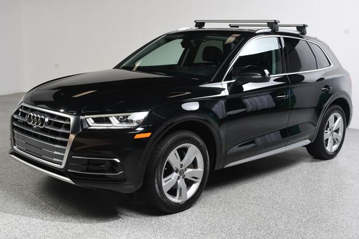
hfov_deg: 43.6
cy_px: 120
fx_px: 448
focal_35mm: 45
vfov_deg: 29.8
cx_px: 180
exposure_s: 1/160
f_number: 9
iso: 100
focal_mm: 30
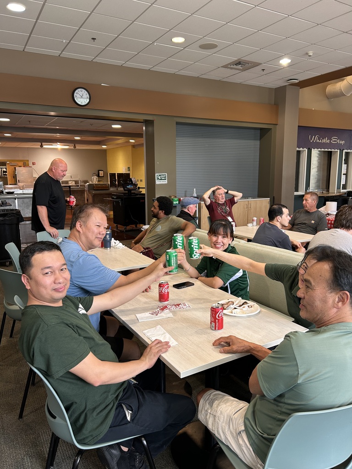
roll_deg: +0.8
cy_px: 234
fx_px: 353
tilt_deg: -10.3
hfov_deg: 53.1
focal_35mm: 26
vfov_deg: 67.3
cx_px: 176
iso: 80
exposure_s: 1/60
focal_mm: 5.7
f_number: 1.5
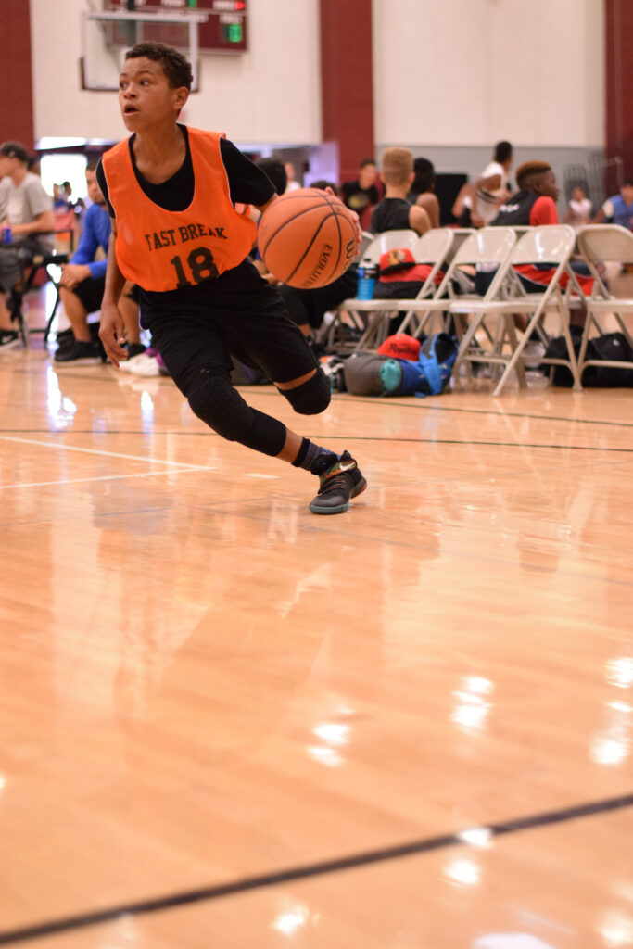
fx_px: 1977
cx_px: 316
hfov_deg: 18.2
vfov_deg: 27.0
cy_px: 474
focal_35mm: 75
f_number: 1.8
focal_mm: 50
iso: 3200
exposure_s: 1/640
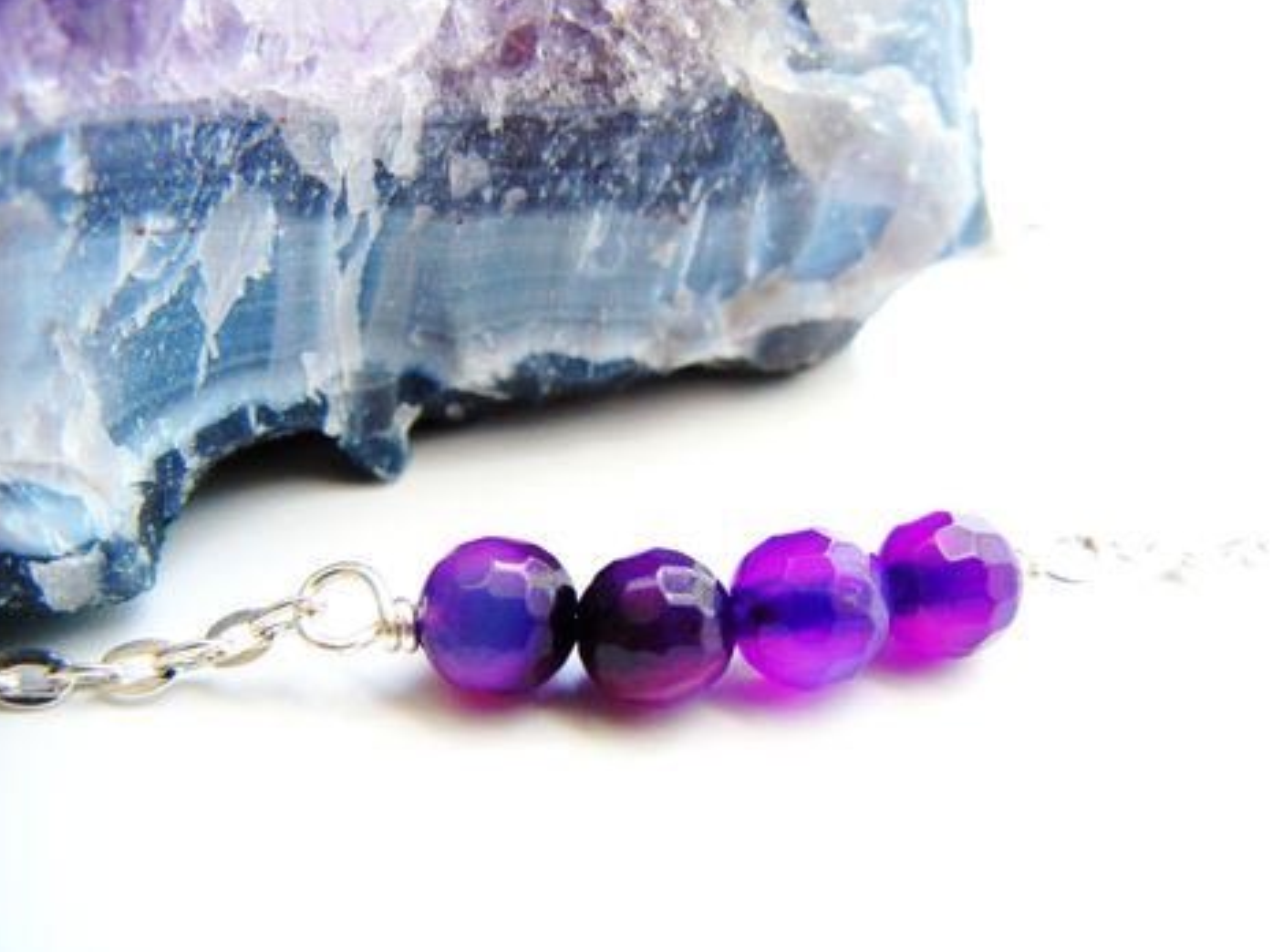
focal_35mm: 31
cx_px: 635
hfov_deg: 58.4
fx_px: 1138
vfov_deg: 45.4
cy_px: 476
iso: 400
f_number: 3.5
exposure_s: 1/22.4
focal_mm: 5.4
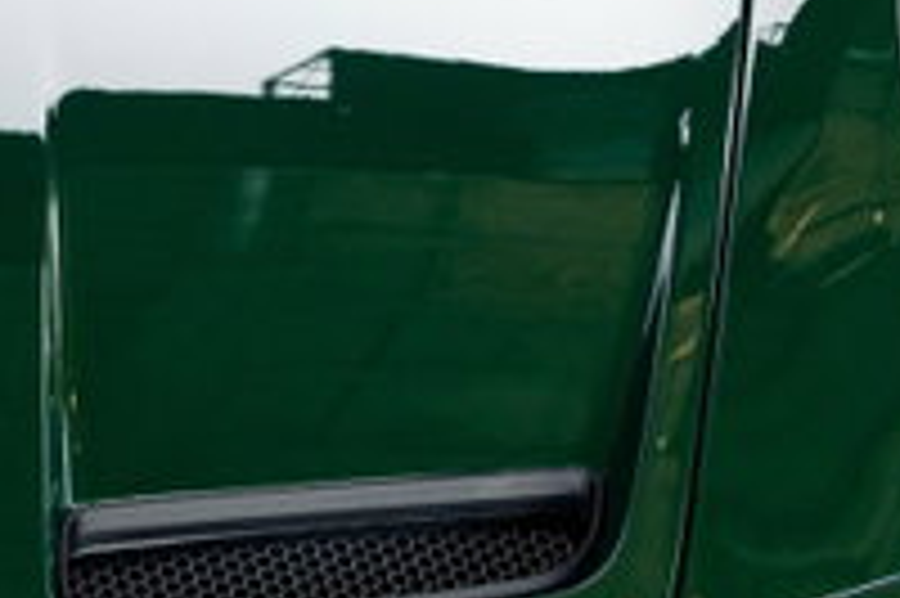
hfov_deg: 16.0
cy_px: 490
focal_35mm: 123
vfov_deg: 11.1
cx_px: -191
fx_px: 3072
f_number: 2.8
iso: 500
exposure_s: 1/250
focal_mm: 24
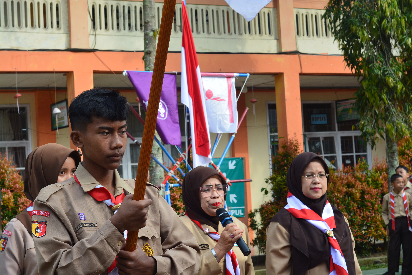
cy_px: 138
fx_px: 859
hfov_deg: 27.0
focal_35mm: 75
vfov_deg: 18.2
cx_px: 206
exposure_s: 1/250
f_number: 10
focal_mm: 50
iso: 400
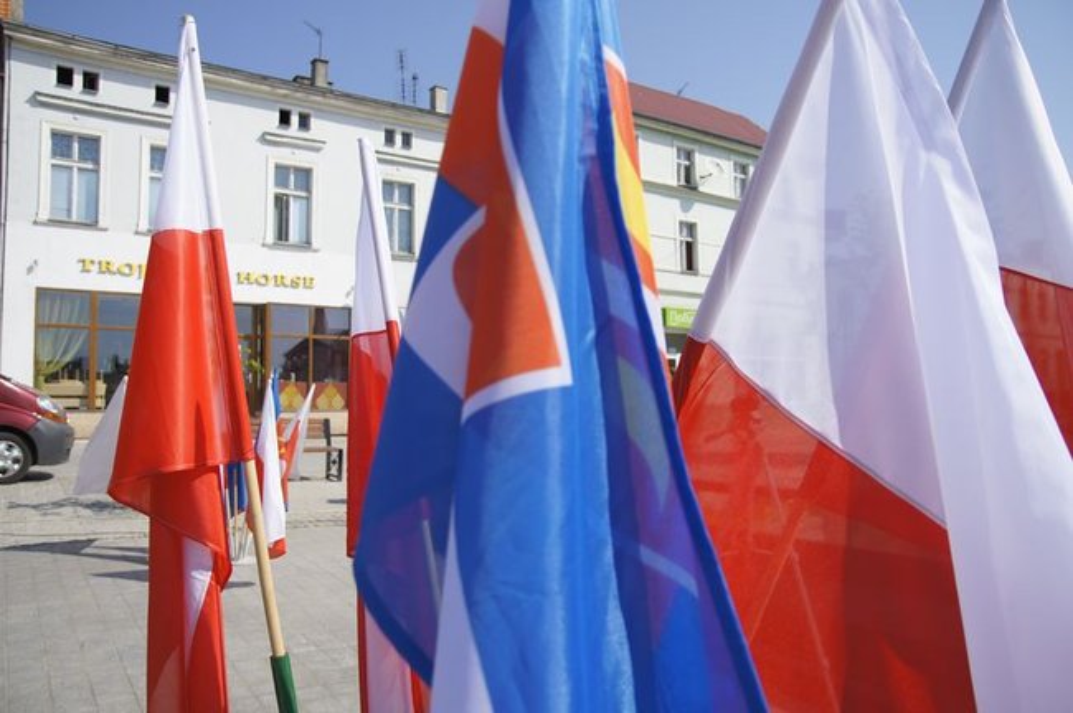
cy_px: 356
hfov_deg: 70.5
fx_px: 759
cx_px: 536
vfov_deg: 50.3
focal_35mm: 26
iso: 100
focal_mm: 17
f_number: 4
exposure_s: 1/1250
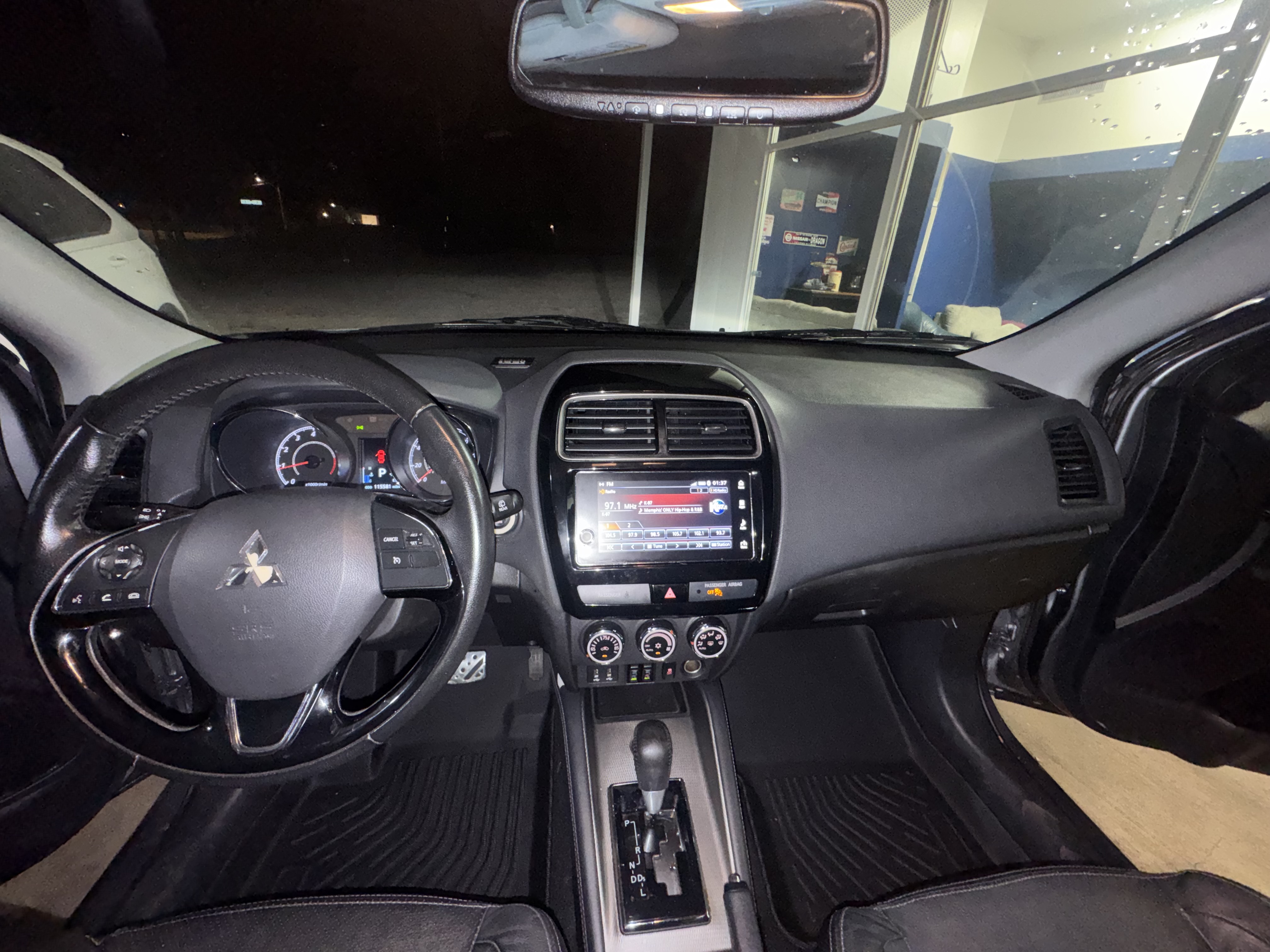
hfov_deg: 102.1
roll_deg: -4.7
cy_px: 476
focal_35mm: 14
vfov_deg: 85.7
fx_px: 514
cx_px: 635
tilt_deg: -23.3
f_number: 2.2
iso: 200
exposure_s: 1/31
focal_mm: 2.22
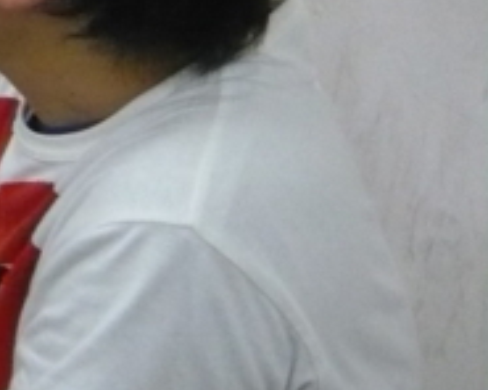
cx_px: -562
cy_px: -82
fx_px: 1704
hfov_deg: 13.4
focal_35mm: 118
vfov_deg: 12.7
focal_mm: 4.6
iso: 400
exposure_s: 1/80
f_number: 2.8
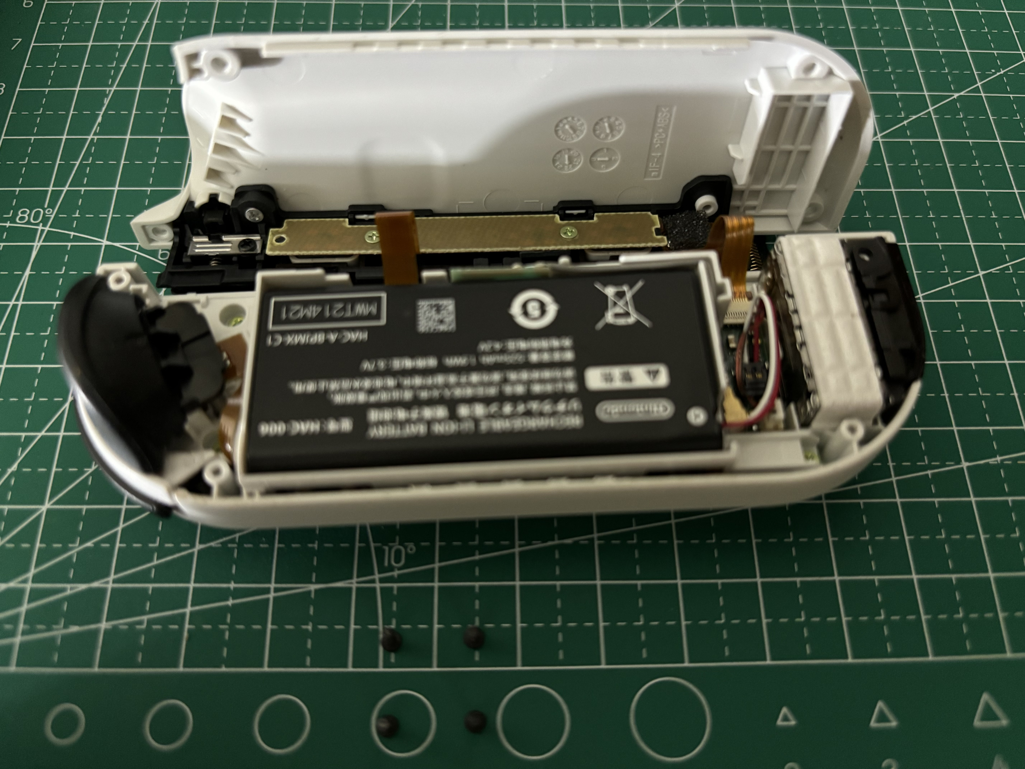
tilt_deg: -65.3
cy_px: 384
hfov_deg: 67.3
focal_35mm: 26
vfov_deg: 53.1
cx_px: 512
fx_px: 770
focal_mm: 5.96
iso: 640
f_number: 1.6
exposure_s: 1/30
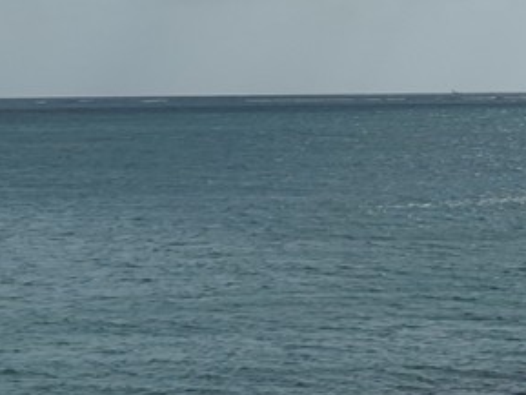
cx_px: 897
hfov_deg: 11.4
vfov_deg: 8.8
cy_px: -237
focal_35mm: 163
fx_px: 2478
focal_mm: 6.07
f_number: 1.7
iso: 50
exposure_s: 1/271
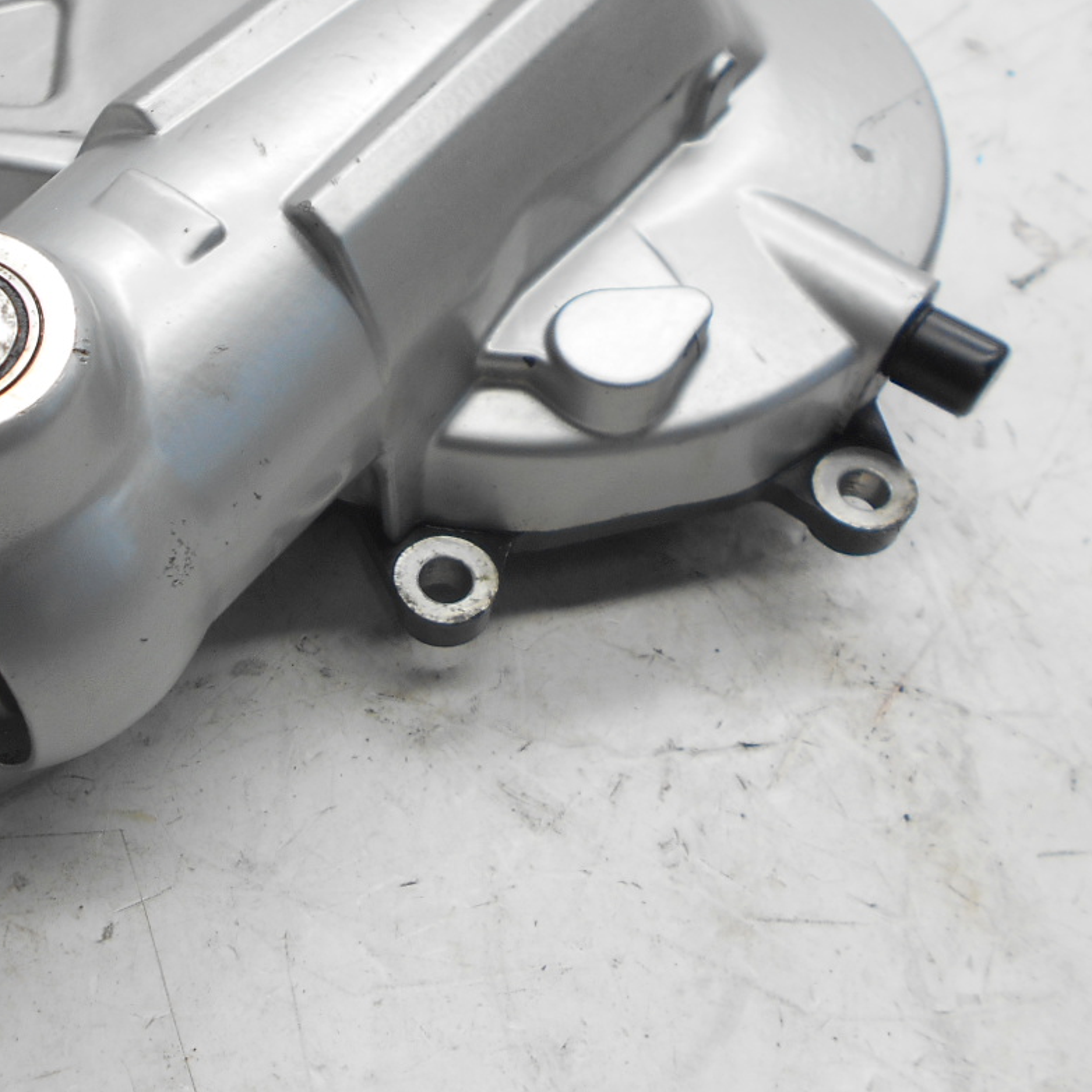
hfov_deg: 34.5
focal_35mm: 47
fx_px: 1677
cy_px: 504
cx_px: 163
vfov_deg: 36.0
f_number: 3.2
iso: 80
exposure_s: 1/50
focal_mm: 4.6
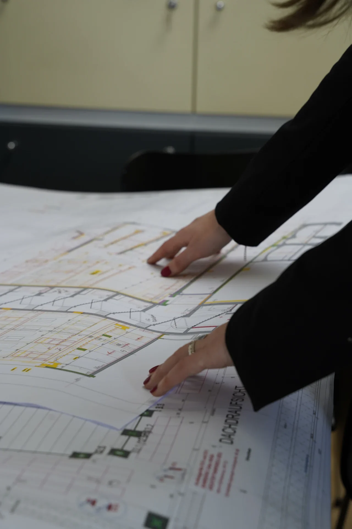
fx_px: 1027
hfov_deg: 19.5
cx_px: 176
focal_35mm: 70
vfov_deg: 28.8
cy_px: 264
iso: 800
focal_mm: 70
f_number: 7.1
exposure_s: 1/250
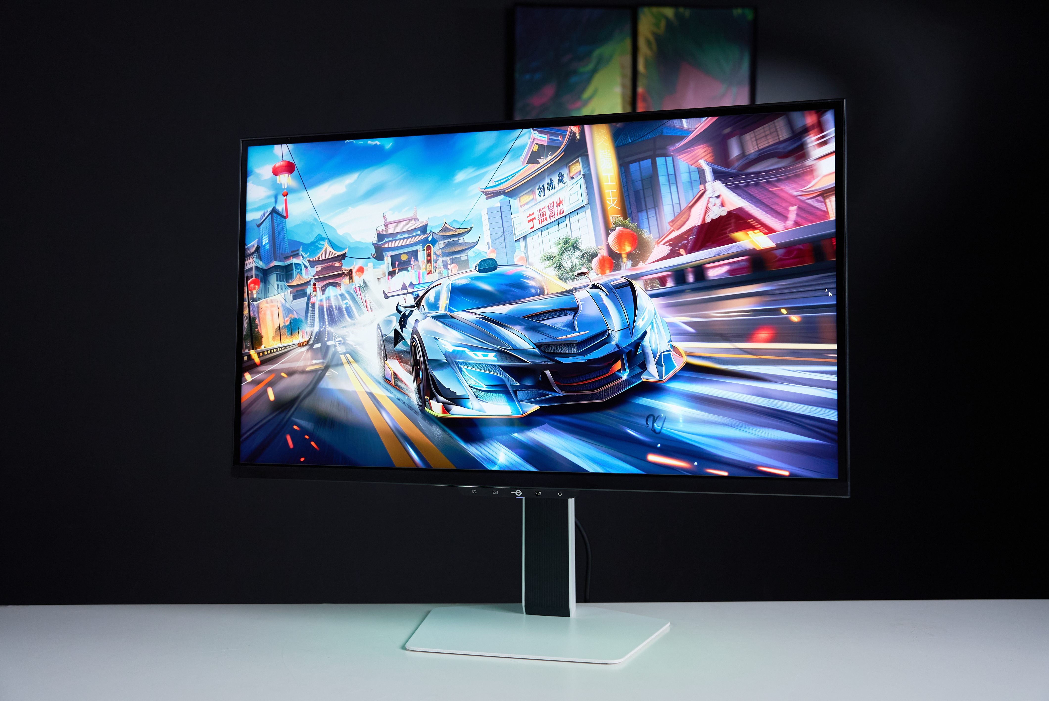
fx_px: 962
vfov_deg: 40.0
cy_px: 350
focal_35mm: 33
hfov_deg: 57.2
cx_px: 524
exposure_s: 1/160
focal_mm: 33
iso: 800
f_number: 4.5
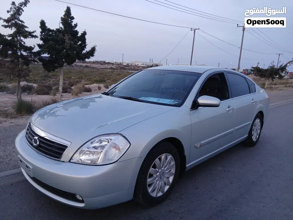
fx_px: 220
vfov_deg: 53.1
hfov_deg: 67.3
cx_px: 146
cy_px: 110
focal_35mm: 26
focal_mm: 3.98
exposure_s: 1/50
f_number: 1.8
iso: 125
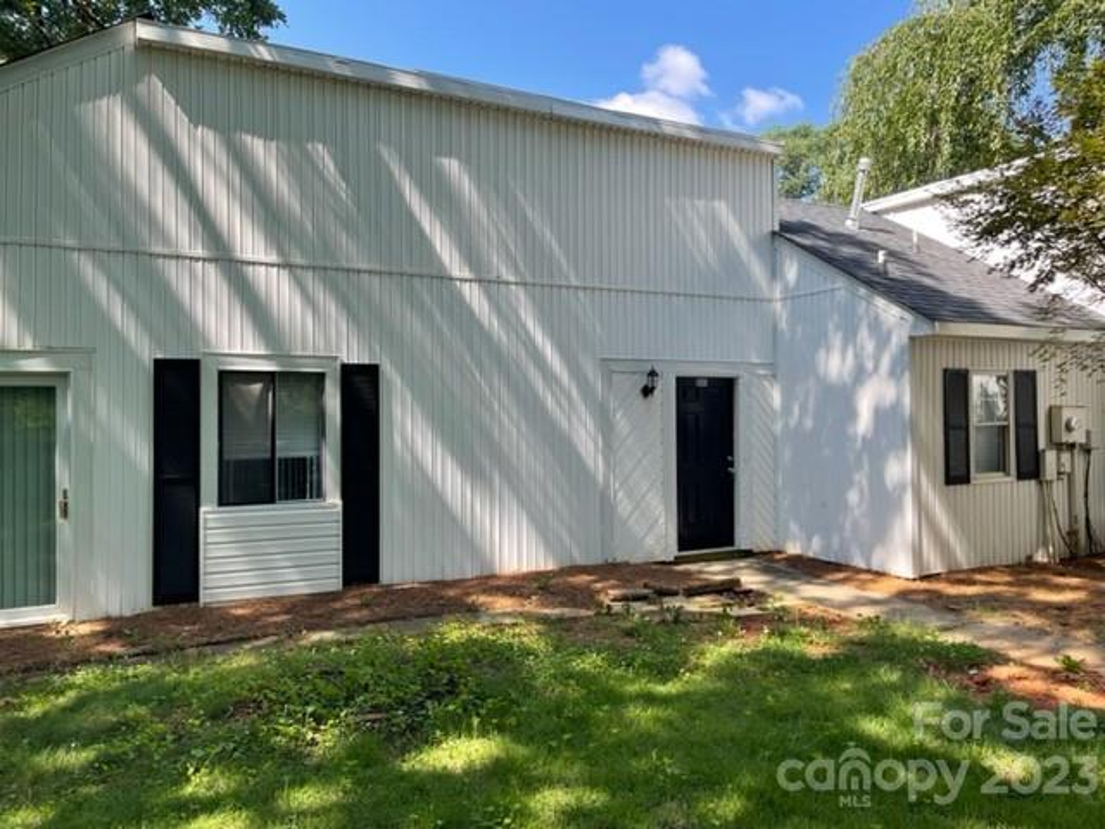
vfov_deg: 53.1
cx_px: 552
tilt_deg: +0.8
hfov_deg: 67.3
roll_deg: +0.5
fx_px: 830
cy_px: 414
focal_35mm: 26
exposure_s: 1/633
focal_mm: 4.2
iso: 32
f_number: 1.6
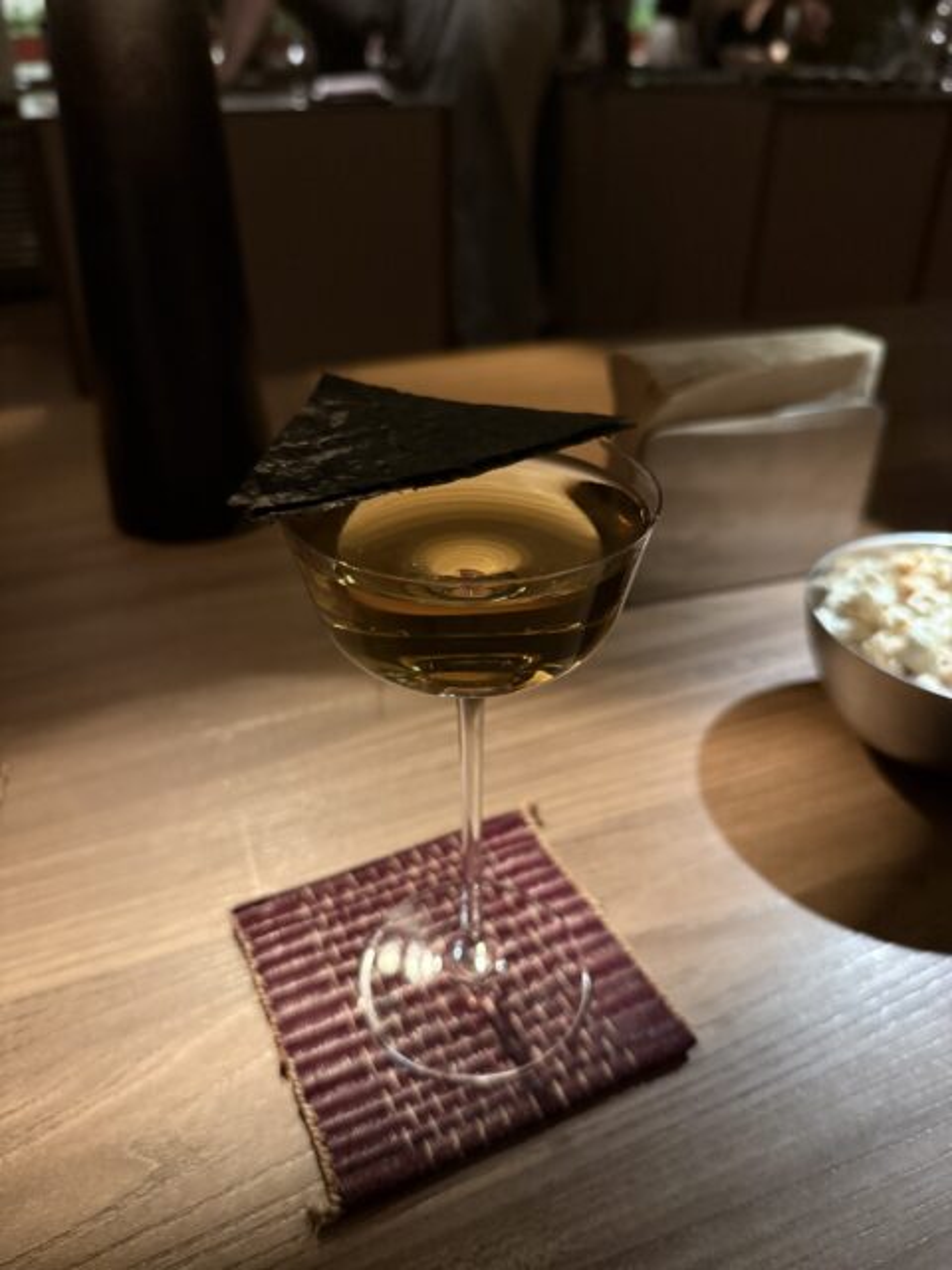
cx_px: 476
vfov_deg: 71.6
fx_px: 880
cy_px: 635
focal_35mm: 24
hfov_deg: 56.8
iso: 1000
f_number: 1.78
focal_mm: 6.76
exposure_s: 1/33
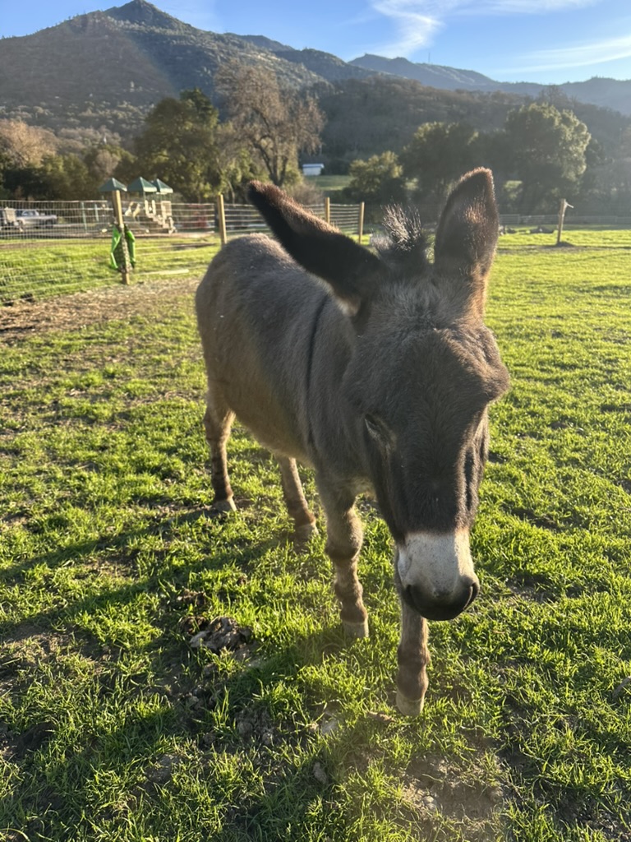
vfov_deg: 71.6
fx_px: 583
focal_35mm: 24
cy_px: 421
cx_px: 316
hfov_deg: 56.8
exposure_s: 1/704
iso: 80
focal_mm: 6.86
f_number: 1.78
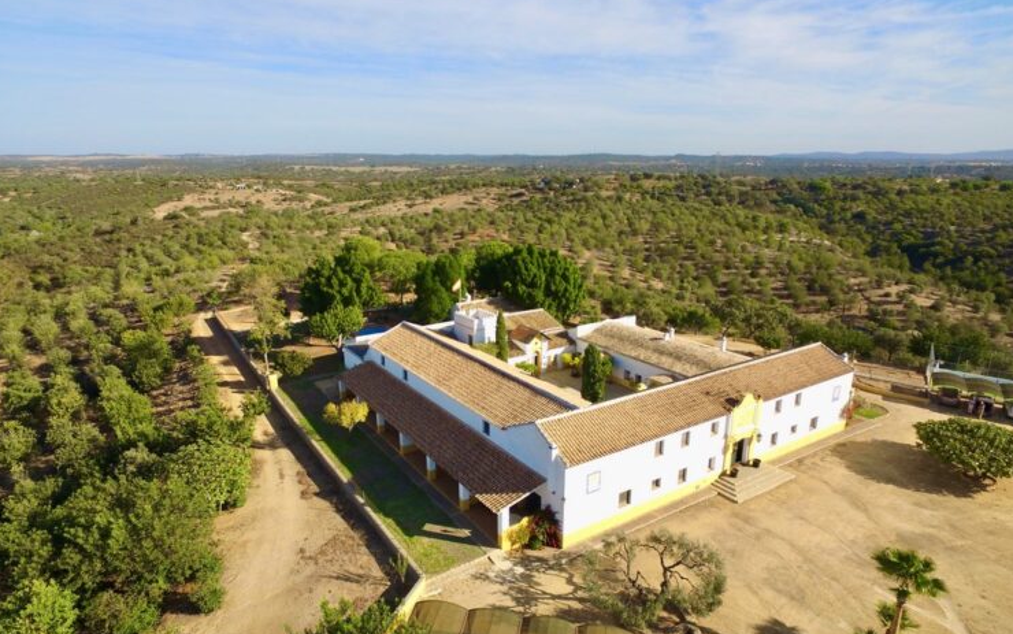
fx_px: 608
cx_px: 491
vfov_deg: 55.1
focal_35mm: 22
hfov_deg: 79.6
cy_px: 331
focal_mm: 3.61
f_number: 2.8
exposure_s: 1/675
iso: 100
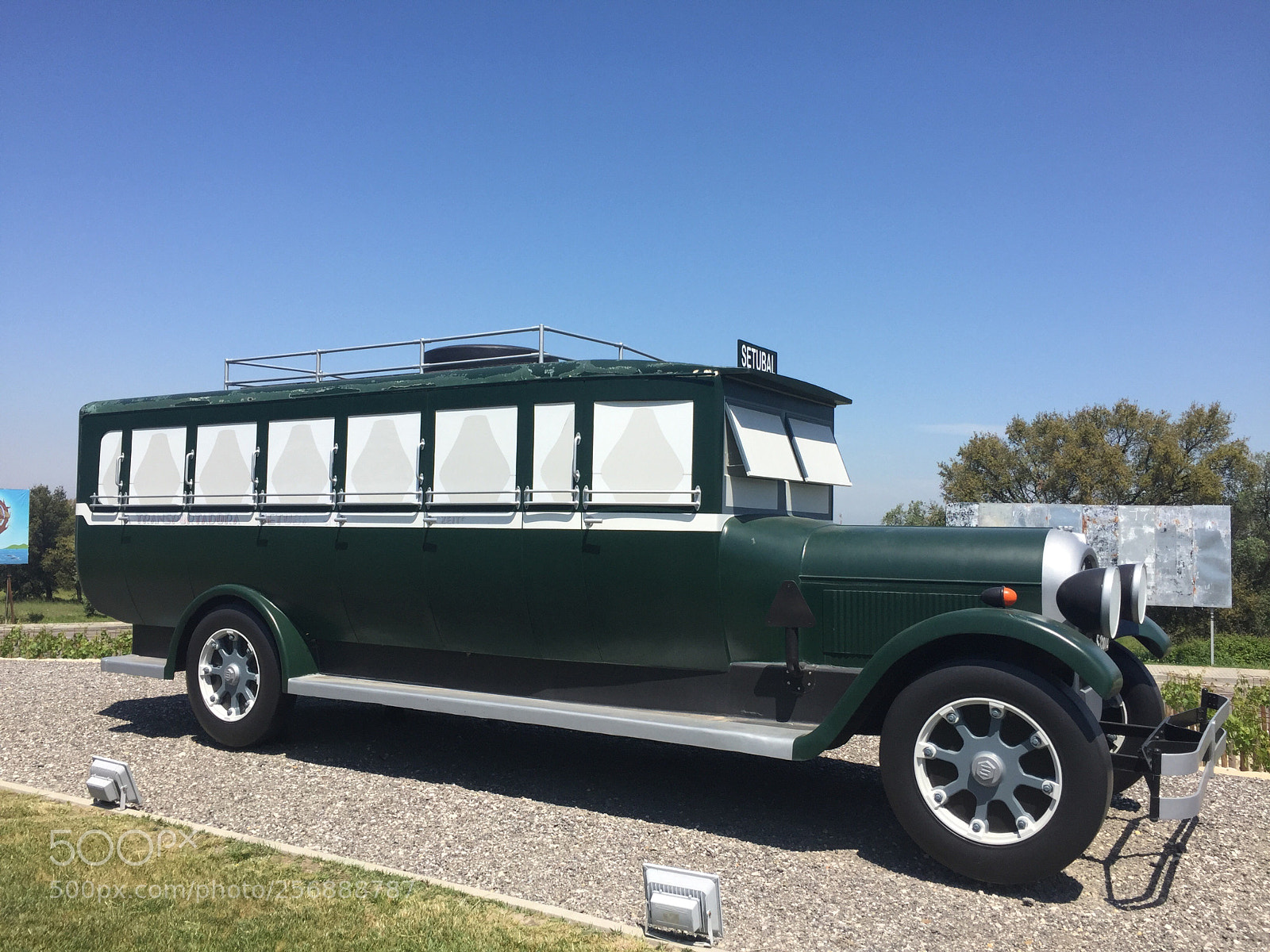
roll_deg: -2.1
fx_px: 1064
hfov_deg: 61.7
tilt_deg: +4.5
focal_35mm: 29
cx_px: 635
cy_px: 476
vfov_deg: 48.2
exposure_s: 1/2198
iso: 32
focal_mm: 4.15
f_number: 2.2
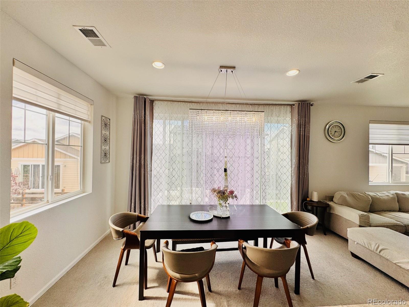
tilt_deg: +0.6
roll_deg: -1.0
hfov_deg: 102.1
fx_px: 165
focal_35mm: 14
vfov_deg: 85.7
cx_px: 204
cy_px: 154
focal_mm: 2.22
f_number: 2.2
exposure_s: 1/225
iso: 40
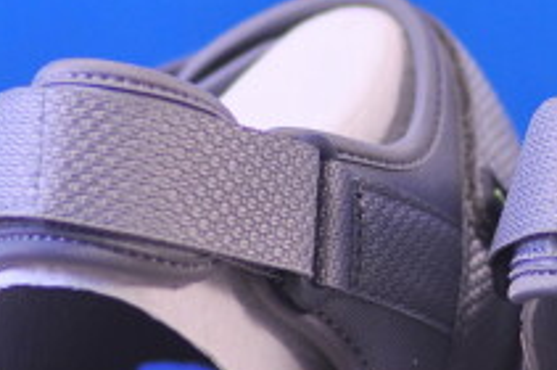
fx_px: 4403
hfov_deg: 7.2
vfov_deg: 4.8
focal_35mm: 285
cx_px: 620
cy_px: 75
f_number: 2.2
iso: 250
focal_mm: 50
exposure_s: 1/320
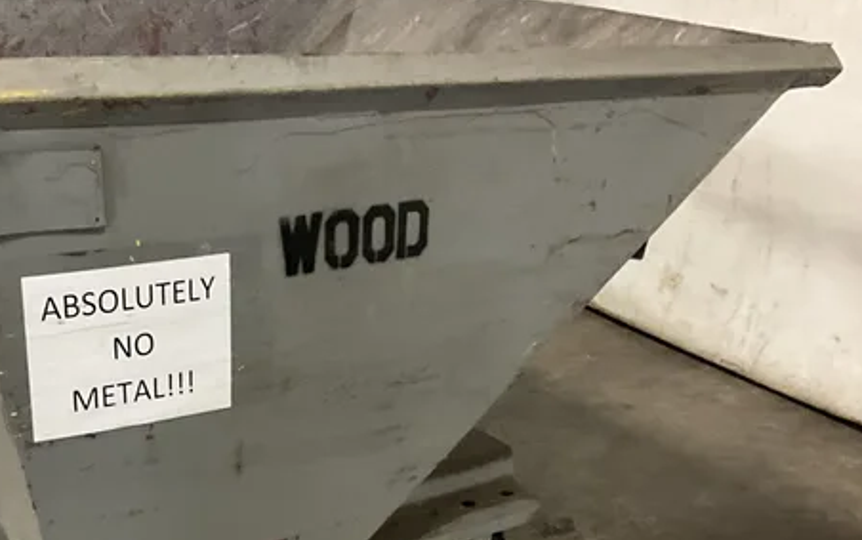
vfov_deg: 24.7
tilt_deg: -28.7
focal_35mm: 51
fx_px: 1199
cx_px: 313
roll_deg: +0.6
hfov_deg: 39.2
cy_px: 480
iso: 320
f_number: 1.8
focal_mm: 3
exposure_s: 1/40
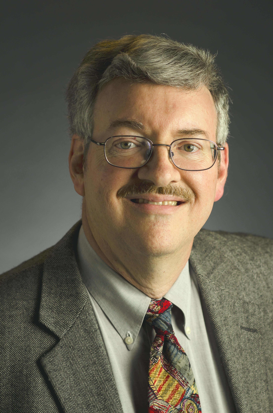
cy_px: 206
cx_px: 136
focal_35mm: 128
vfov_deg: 16.1
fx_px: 1457
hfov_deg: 10.7
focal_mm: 85
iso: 200
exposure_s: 1/125
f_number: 4.8
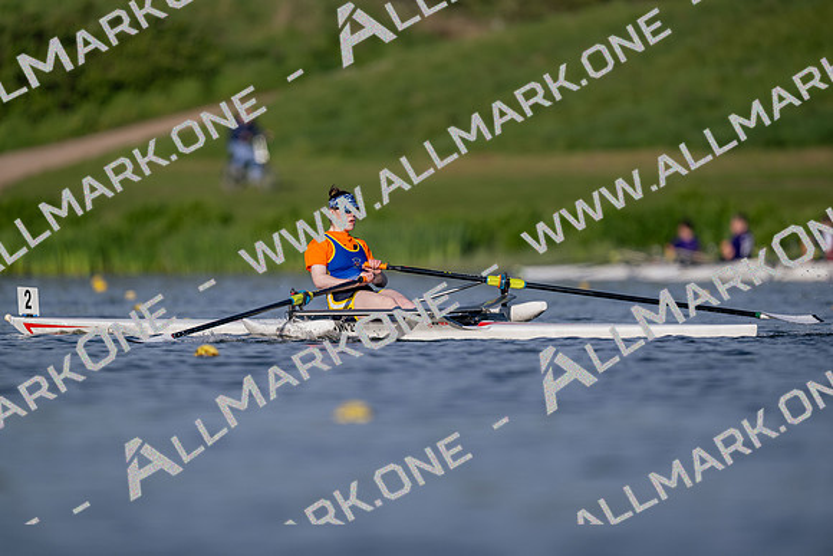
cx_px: 416
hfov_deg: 3.4
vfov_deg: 2.3
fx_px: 13886
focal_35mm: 600
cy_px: 278
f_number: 4
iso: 200
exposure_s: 1/2500
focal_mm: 600
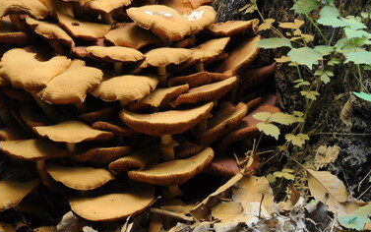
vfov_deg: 7.7
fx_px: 1720
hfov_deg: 12.3
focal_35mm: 170
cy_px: 92
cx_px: 98
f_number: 36
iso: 400
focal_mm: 105
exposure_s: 1
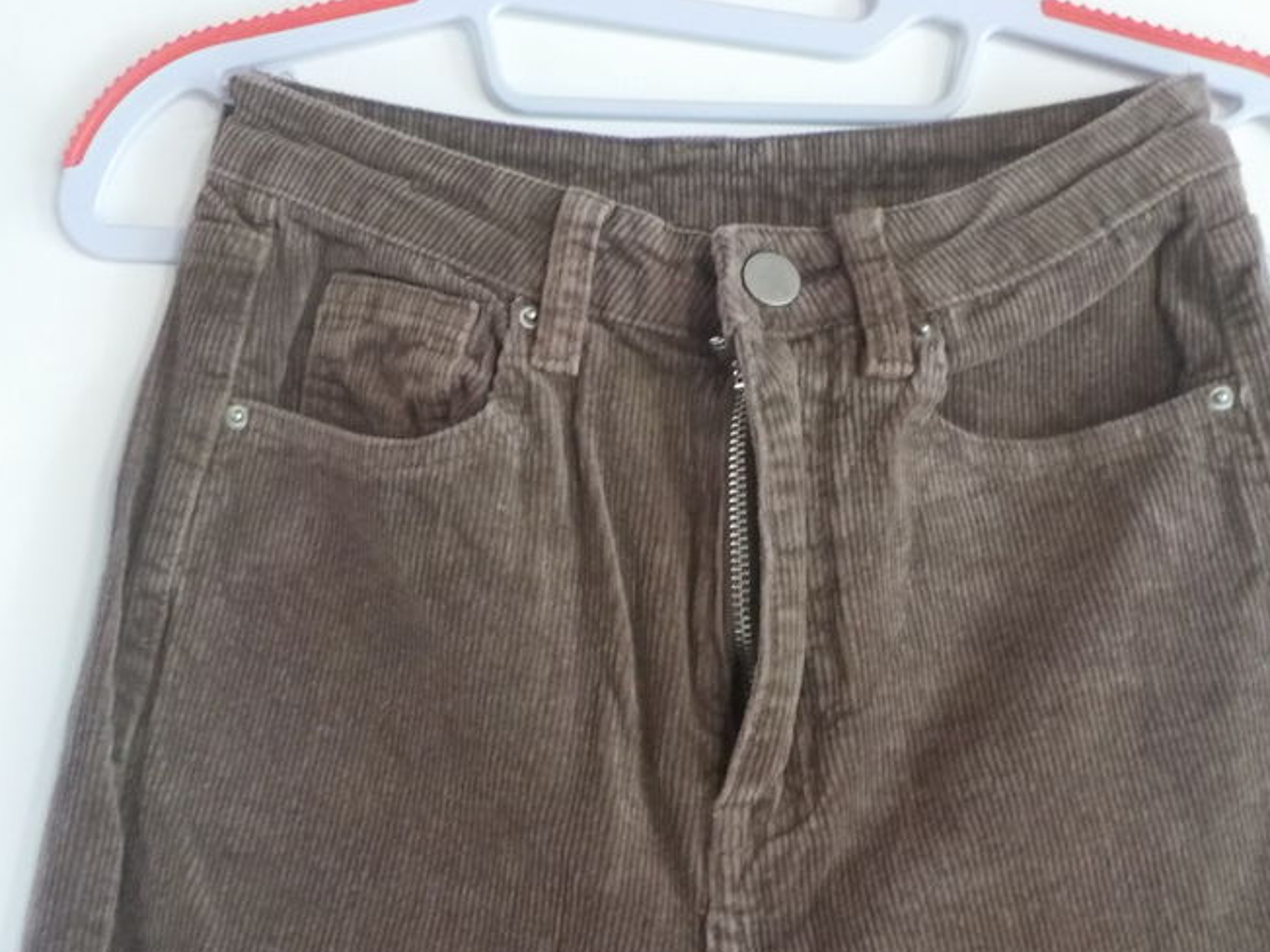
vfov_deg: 31.4
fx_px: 1688
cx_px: 654
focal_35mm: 46
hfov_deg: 41.2
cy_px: 588
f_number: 3.3
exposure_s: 1/8
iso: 500
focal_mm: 4.1
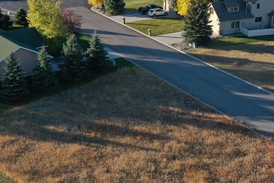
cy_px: 77
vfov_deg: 18.9
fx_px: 548
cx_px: 119
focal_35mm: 72
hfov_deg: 28.0
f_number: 5
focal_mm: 10.26
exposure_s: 1/200
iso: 100
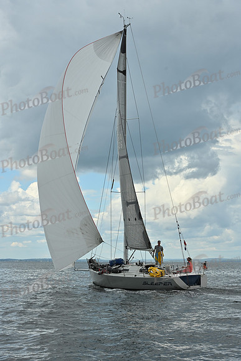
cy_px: 180
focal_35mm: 70
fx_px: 702
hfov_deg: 19.5
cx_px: 120
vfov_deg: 28.8
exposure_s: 1/800
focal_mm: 70
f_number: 10
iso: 250
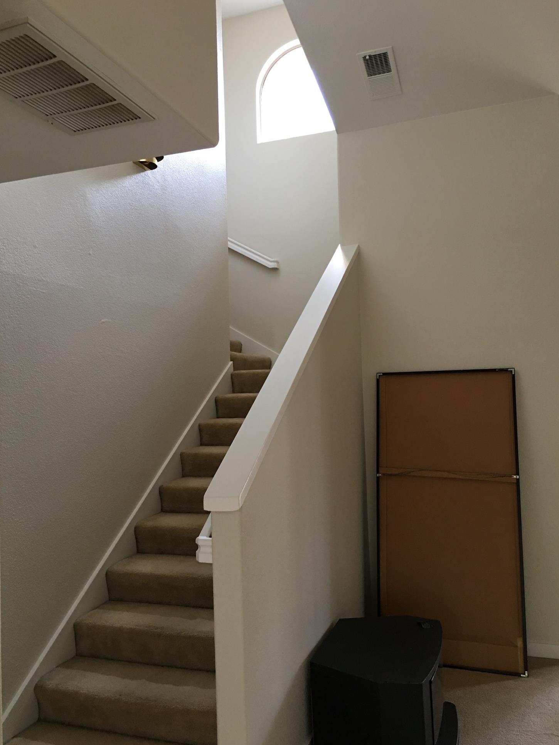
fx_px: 646
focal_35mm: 30
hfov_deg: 46.8
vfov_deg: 60.0
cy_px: 379
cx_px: 271
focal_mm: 4.15
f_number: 2.2
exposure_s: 1/15
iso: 64
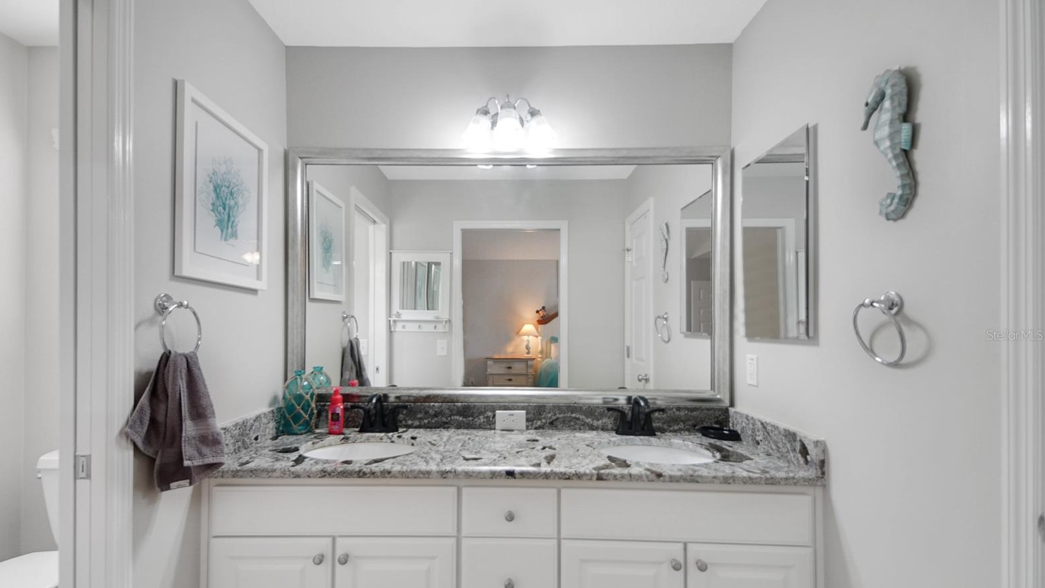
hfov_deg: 99.4
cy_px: 335
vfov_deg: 66.8
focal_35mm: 16
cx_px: 514
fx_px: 443
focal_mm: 10
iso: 200
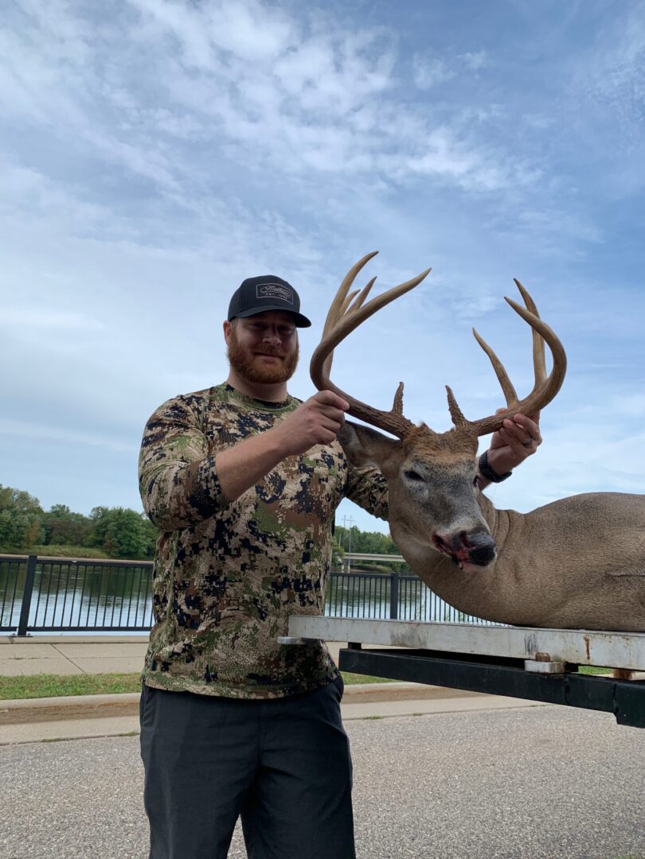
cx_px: 322
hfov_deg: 53.1
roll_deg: -3.0
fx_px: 646
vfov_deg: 67.3
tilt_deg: +11.0
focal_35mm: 26
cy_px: 430
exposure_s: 1/1993
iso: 25
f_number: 1.8
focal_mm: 4.25
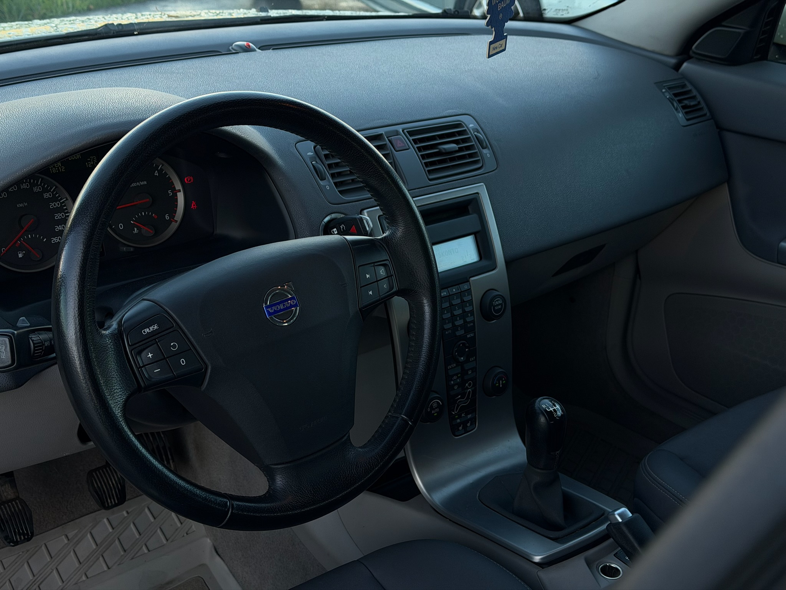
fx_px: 1090
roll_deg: -4.2
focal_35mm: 48
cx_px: 393
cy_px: 295
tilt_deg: -25.3
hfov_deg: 39.7
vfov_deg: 30.3
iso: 80
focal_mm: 6.76
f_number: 1.78
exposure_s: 1/425
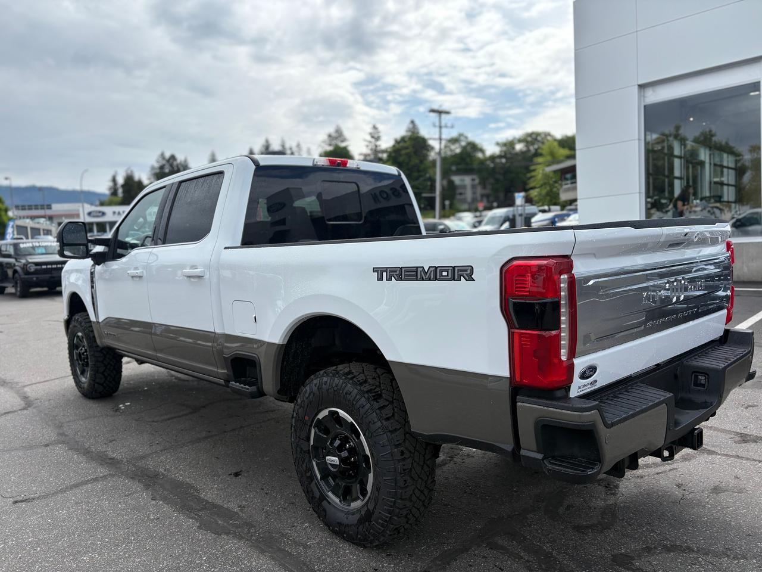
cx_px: 381
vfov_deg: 53.1
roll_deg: +3.3
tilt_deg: -4.1
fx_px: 572
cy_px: 286
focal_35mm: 26
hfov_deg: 67.3
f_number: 1.6
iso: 50
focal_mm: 5.96
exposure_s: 1/4608
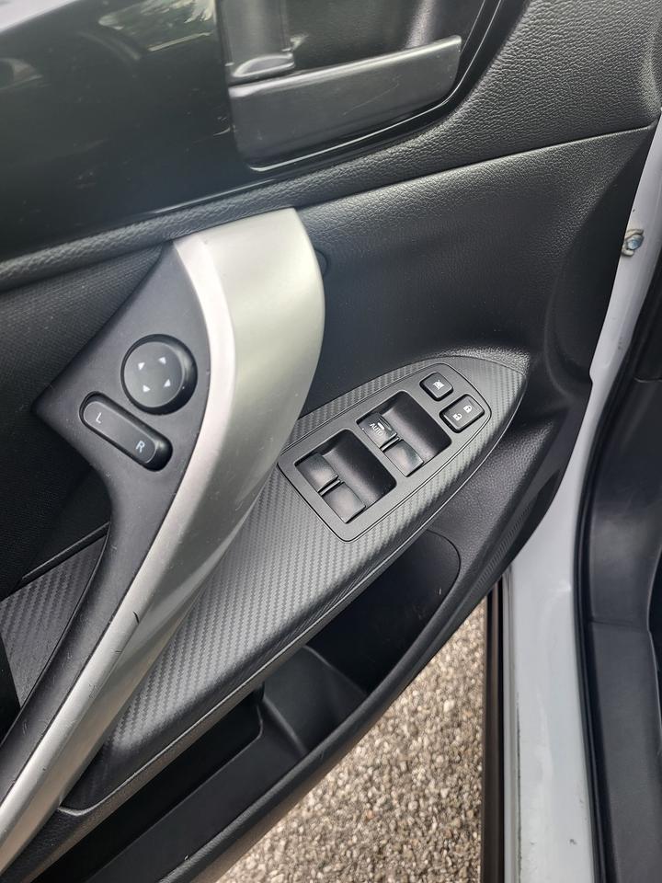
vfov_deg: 67.3
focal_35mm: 26
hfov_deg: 53.1
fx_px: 663
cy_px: 442
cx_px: 331
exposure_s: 1/120
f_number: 1.8
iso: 100
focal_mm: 5.4
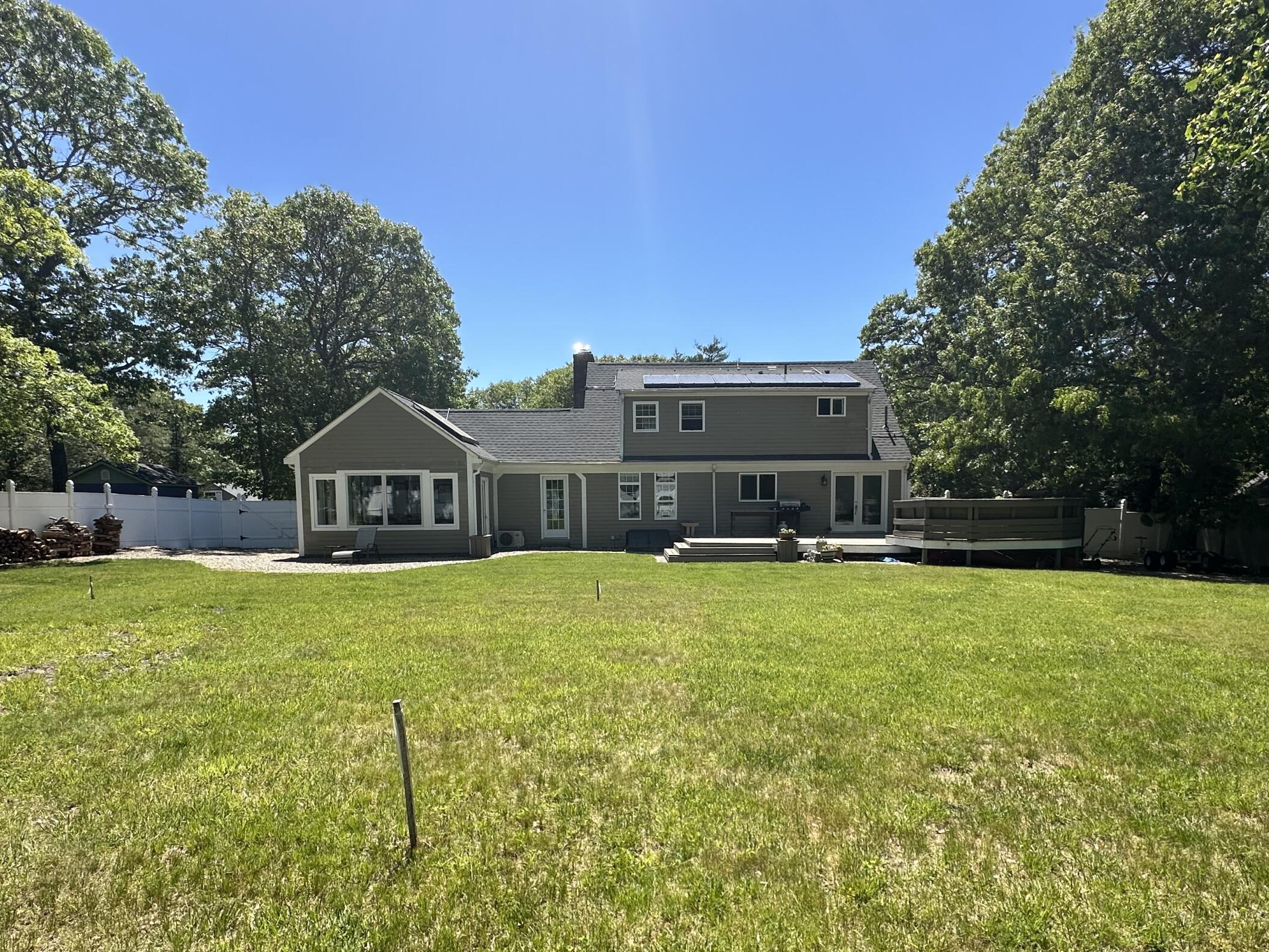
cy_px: 564
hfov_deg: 81.7
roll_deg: +0.4
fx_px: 733
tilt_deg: -4.8
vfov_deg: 65.4
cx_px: 649
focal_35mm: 20
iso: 40
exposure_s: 1/1147
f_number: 2.2
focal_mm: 2.22
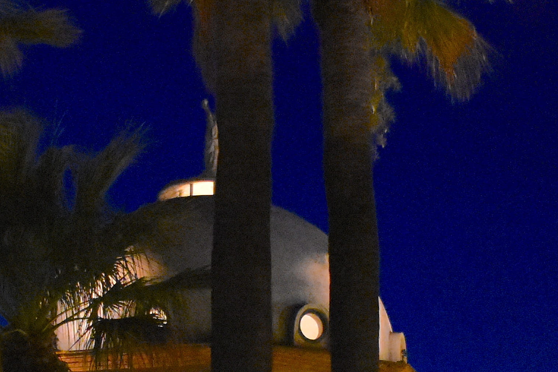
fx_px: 1829
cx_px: 291
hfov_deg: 17.3
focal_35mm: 118
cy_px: 449
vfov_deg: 11.4
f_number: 3.5
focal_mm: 20
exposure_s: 1/20
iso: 8000
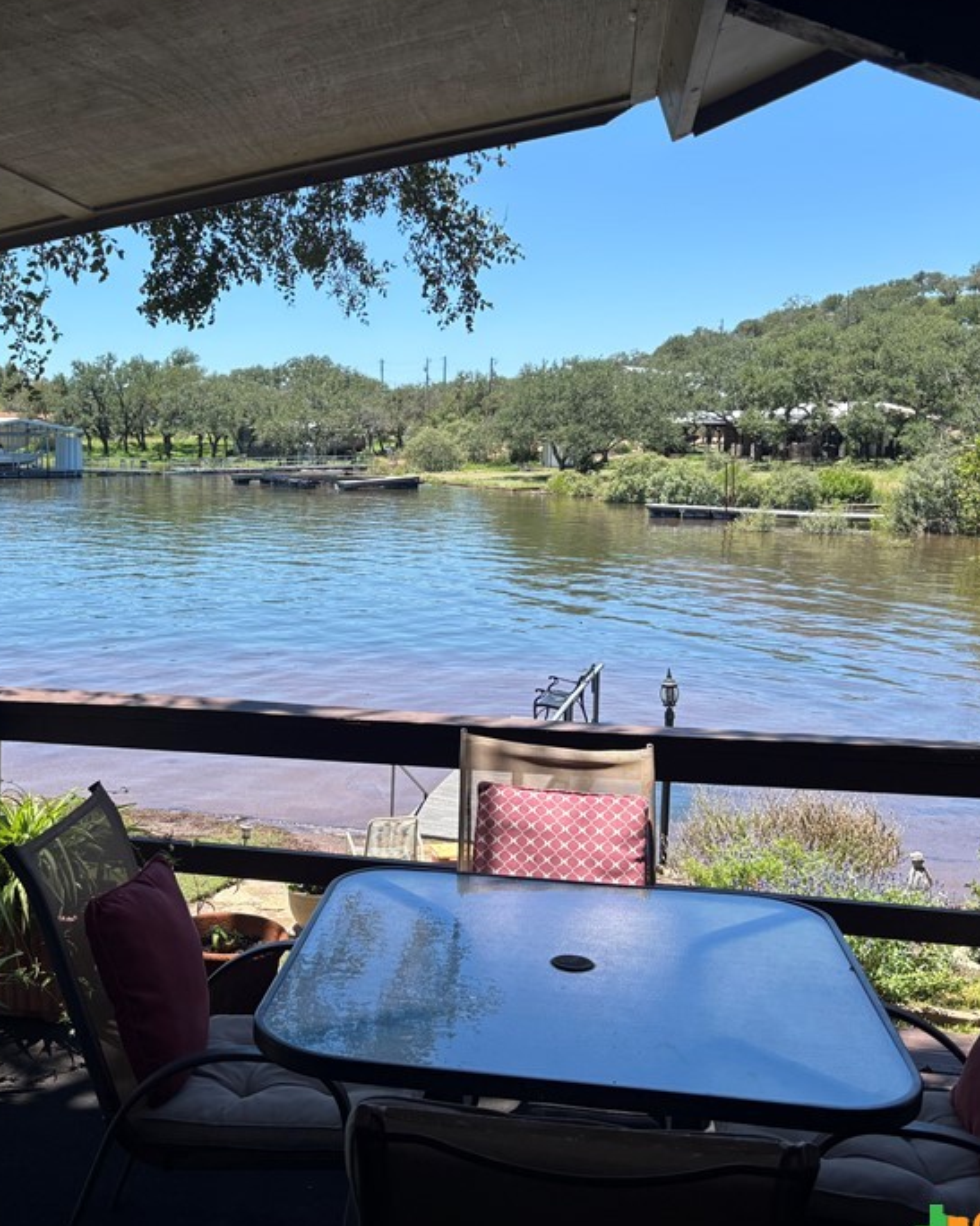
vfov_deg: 47.9
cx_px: 260
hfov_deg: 38.3
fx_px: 1378
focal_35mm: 38
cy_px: 604
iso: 50
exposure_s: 1/1642
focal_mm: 5.96
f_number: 1.6
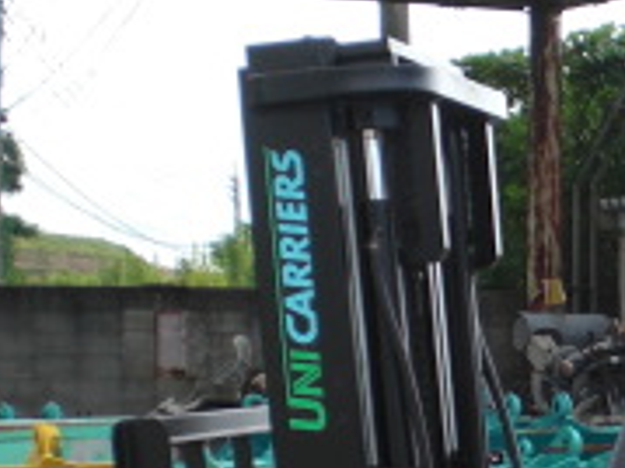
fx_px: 2454
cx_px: 852
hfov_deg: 13.9
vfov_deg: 10.7
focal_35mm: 136
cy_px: 583
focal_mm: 6.3
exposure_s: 1/320
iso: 64
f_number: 3.1
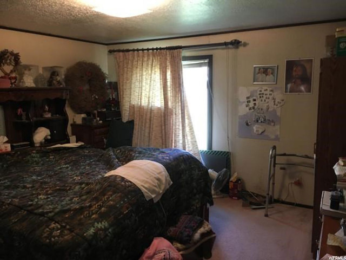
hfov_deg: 61.7
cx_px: 173
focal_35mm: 29
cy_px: 130
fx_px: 290
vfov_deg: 48.2
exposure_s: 1/24
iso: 200
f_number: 2.2
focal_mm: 4.15
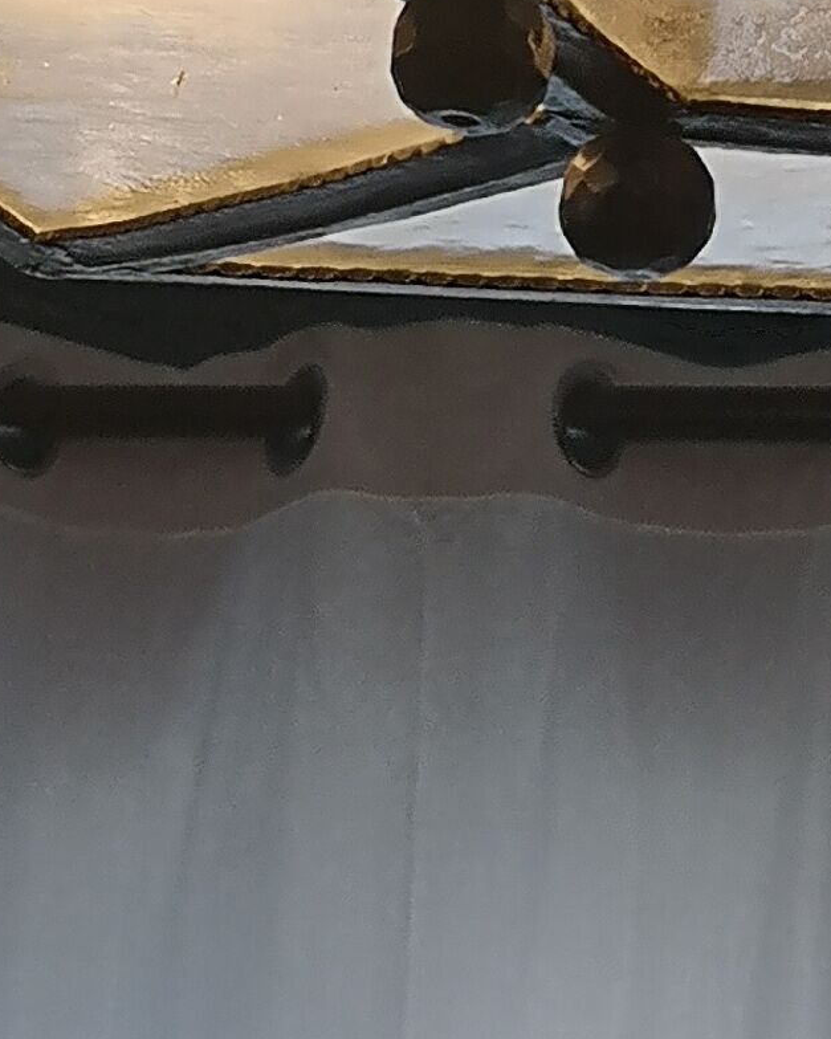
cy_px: -1439
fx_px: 5166
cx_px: 936
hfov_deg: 9.1
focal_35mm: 168
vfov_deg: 10.1
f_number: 1.8
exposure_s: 1/100
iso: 50
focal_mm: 3.95
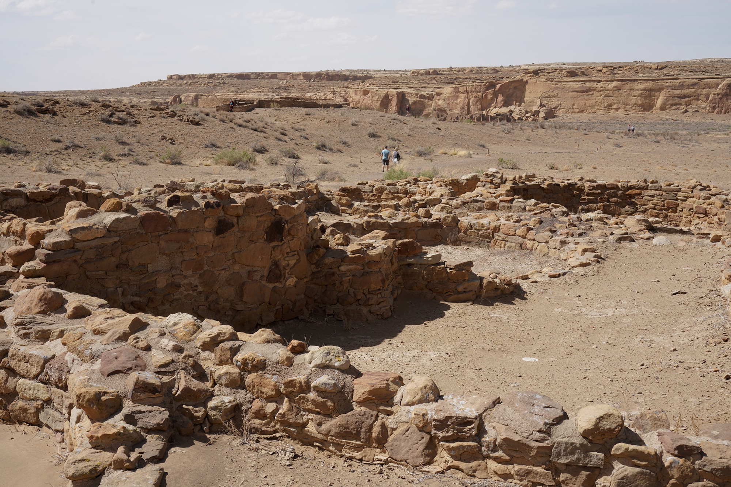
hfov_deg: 42.7
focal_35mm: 46
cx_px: 366
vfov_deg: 29.3
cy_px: 244
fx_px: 934
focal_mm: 46
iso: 100
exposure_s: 1/100
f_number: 14
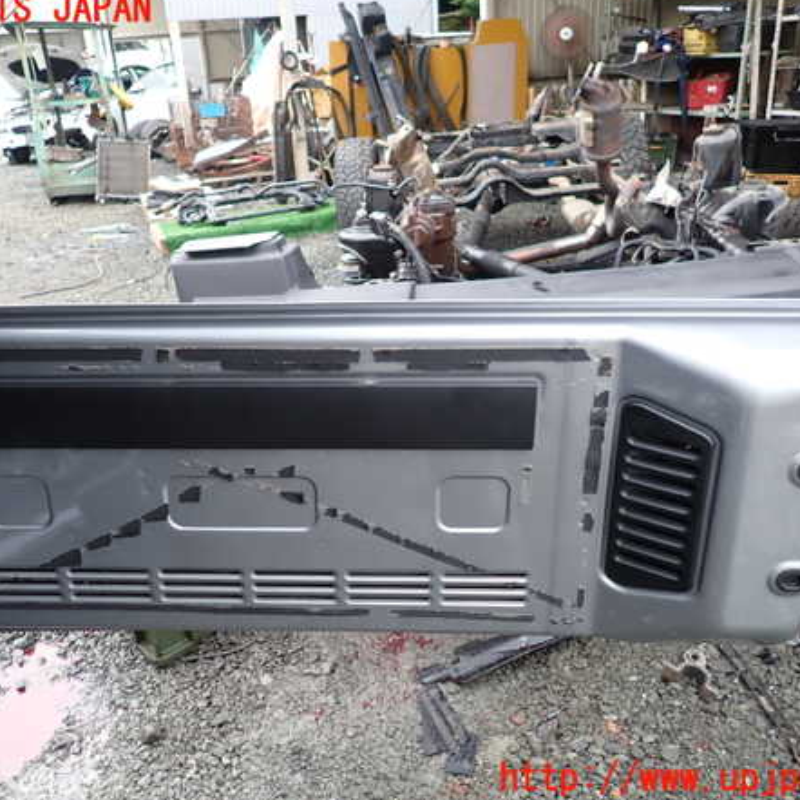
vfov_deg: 54.0
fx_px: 784
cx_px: 366
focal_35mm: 30
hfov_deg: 54.0
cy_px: 395
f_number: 2
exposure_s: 1/60
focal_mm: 4.5
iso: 100
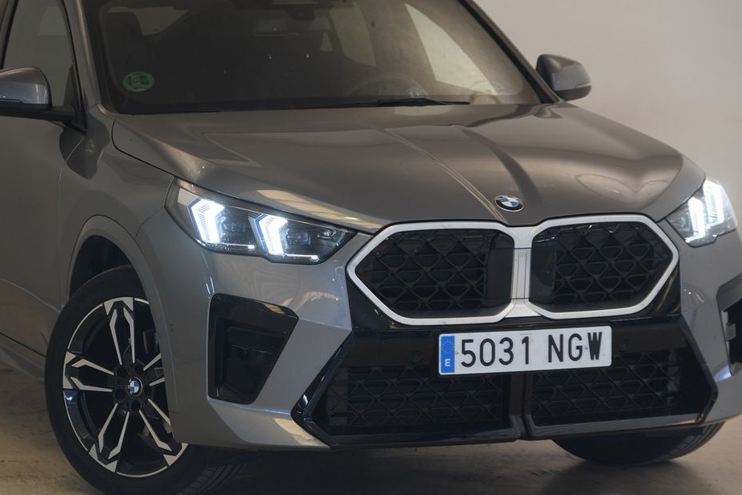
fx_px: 3297
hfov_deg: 12.8
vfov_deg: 8.6
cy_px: 221
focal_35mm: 160
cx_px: 307
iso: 100
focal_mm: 82
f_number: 4.2
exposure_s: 1/10
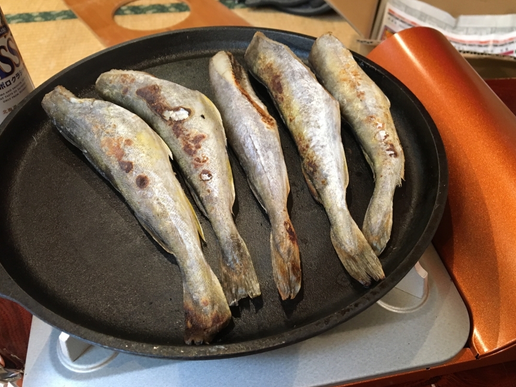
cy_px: 197
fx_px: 447
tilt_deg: -47.8
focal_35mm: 30
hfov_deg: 60.0
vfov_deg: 46.8
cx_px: 263
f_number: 2.2
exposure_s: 1/24
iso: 200
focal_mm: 4.15
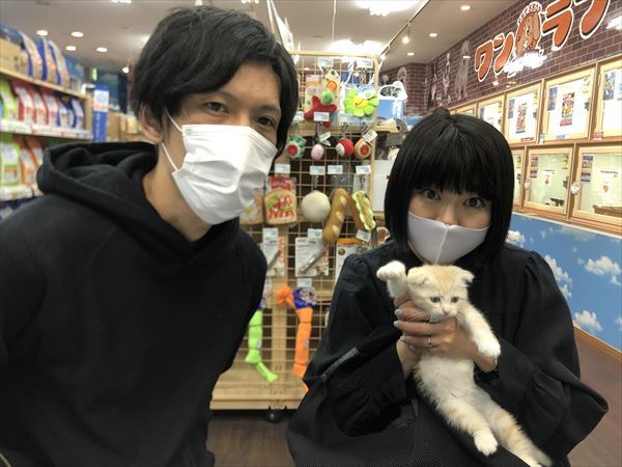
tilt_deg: -6.7
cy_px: 234
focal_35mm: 28
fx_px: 503
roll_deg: -0.5
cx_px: 311
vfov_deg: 49.7
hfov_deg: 63.4
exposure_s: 1/20
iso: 40
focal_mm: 3.99
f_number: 1.8
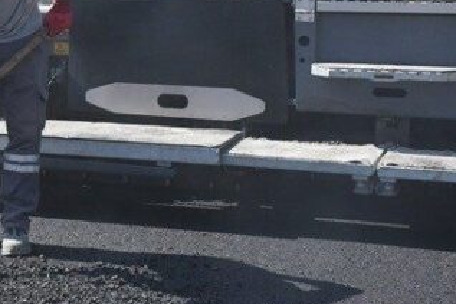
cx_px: -174
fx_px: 1393
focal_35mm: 110
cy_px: 126
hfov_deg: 17.2
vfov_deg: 12.4
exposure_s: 1/3200
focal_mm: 23
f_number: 8
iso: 1600
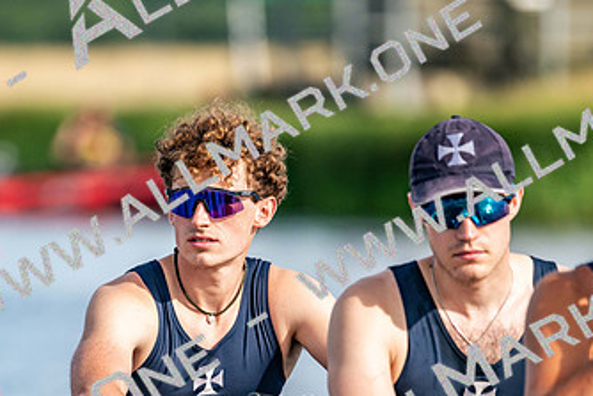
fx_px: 11436
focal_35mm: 694
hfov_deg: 3.0
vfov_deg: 2.0
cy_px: 329
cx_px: 167
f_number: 4.5
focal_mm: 400
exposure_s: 1/2500
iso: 360
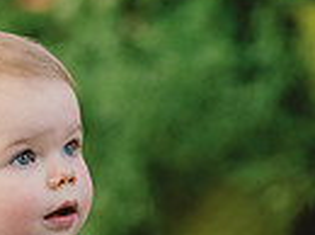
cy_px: 452
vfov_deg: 2.7
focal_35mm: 542
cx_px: 184
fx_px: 4923
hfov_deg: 3.7
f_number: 3.2
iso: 400
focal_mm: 126
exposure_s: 1/125
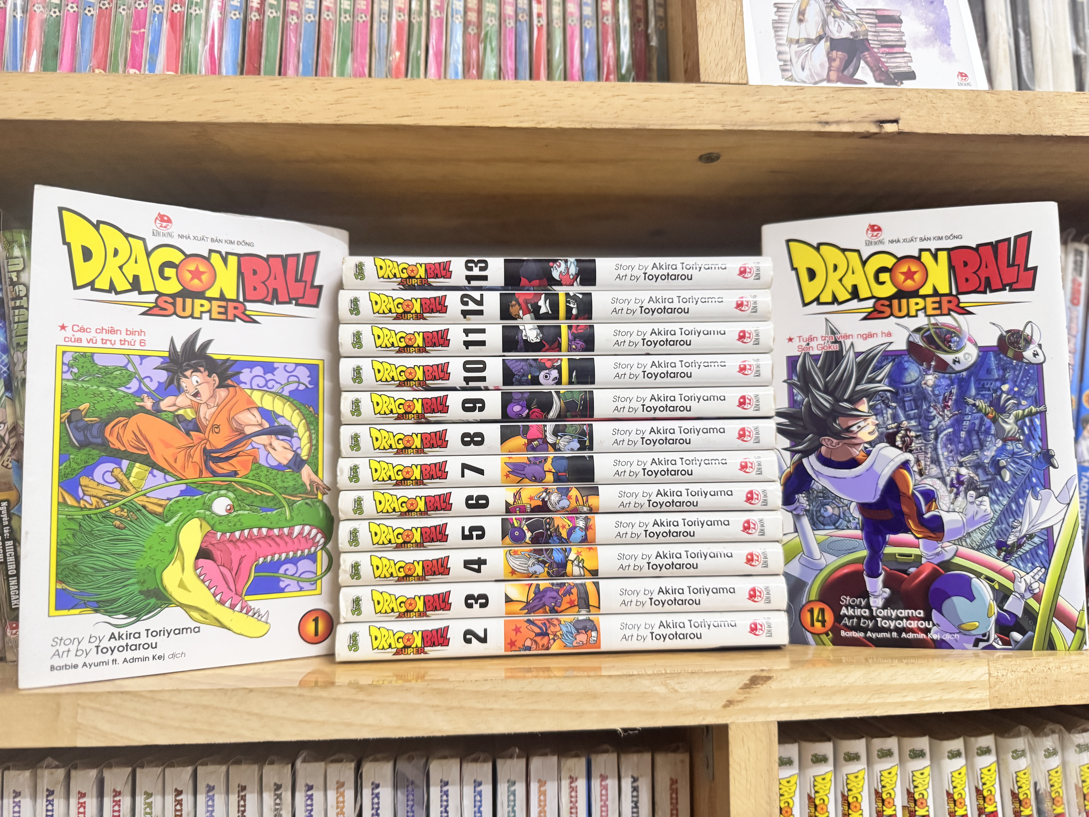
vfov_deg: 56.8
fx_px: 755
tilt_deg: +4.2
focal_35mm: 24
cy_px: 408
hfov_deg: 71.6
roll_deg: +0.4
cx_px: 544
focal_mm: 6.76
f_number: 1.78
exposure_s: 1/60
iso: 640
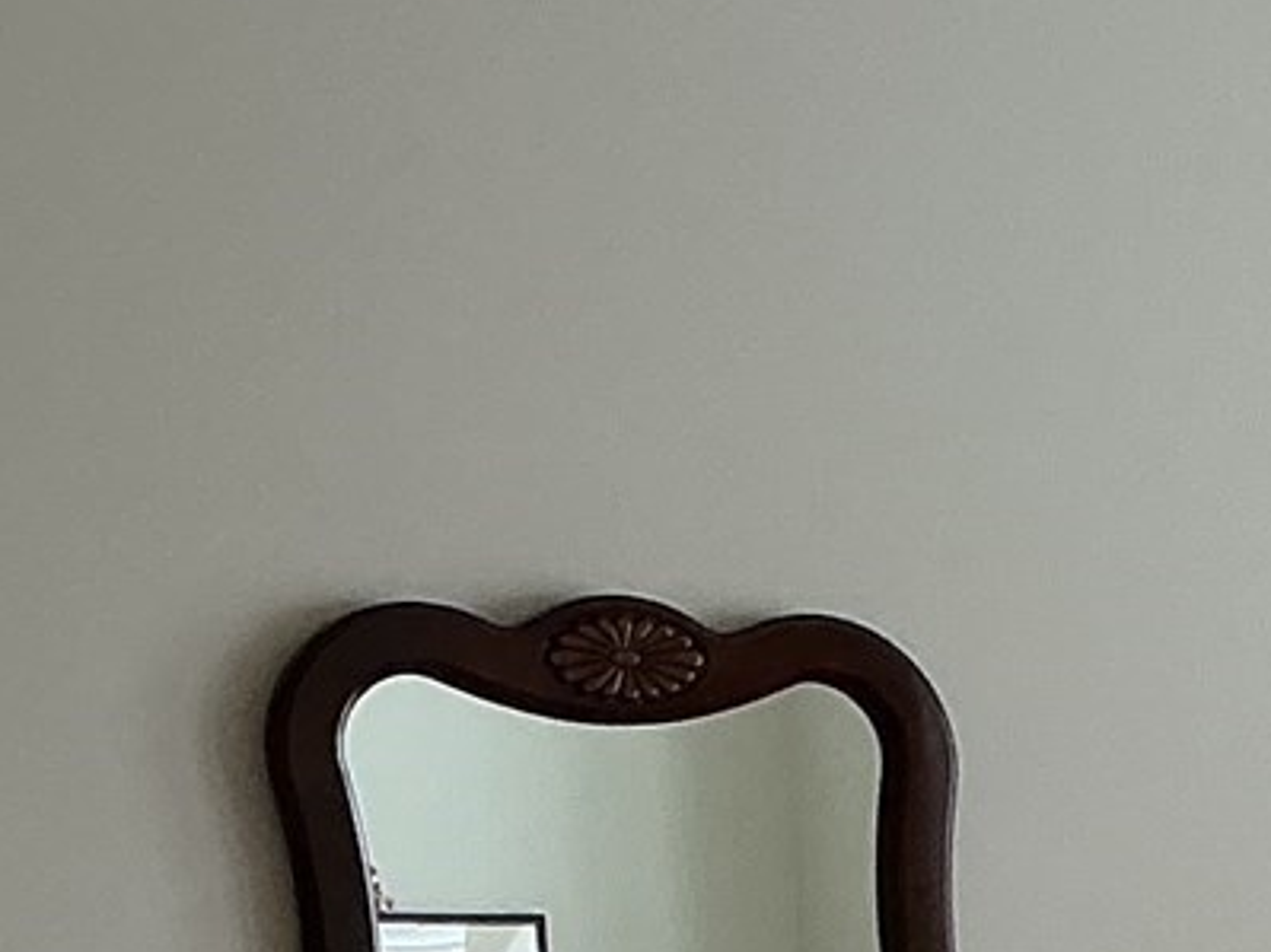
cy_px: 1834
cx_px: 2975
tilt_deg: -8.8
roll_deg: +1.1
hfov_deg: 11.2
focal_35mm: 149
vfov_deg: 9.4
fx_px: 5469
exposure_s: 1/120
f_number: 1.8
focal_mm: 3
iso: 32
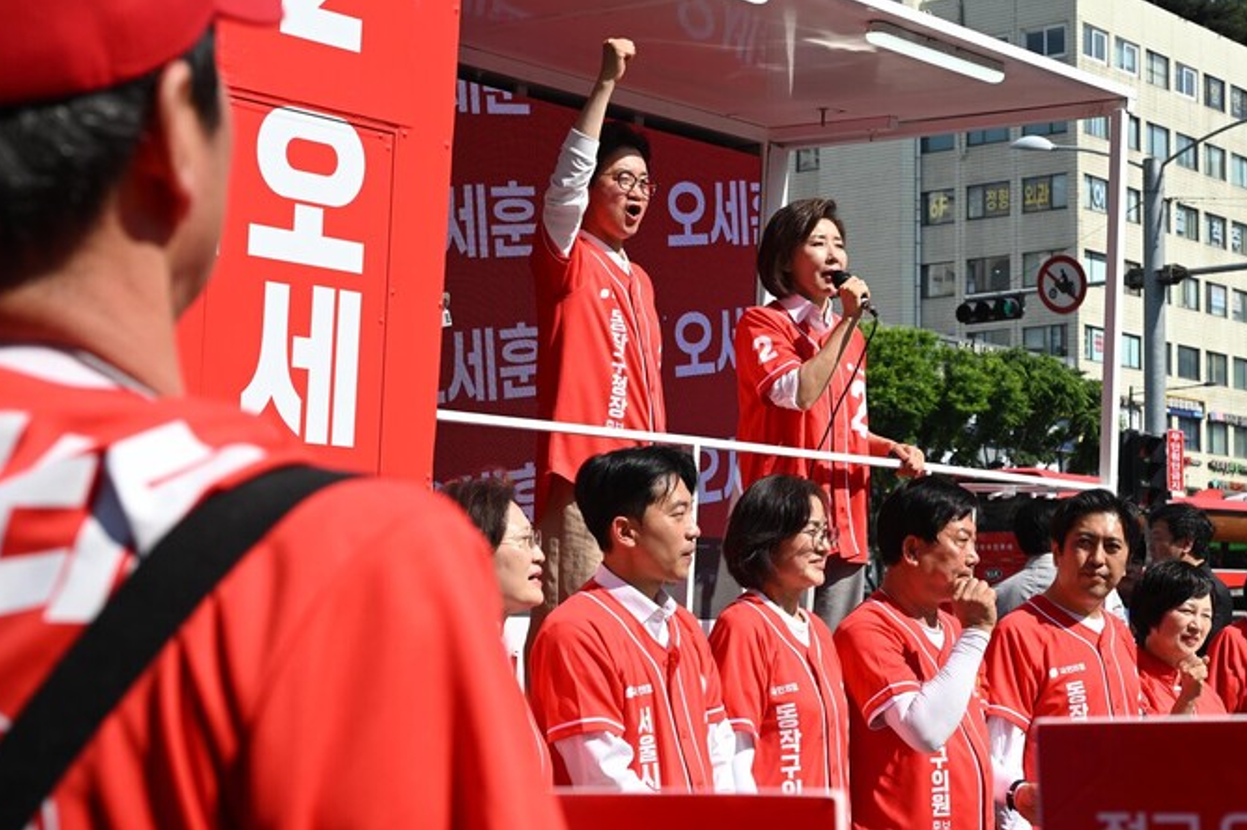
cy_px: 465
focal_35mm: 64
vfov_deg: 21.2
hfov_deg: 31.3
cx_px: 801
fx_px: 2216
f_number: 7.1
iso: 220
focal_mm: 45
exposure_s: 1/800
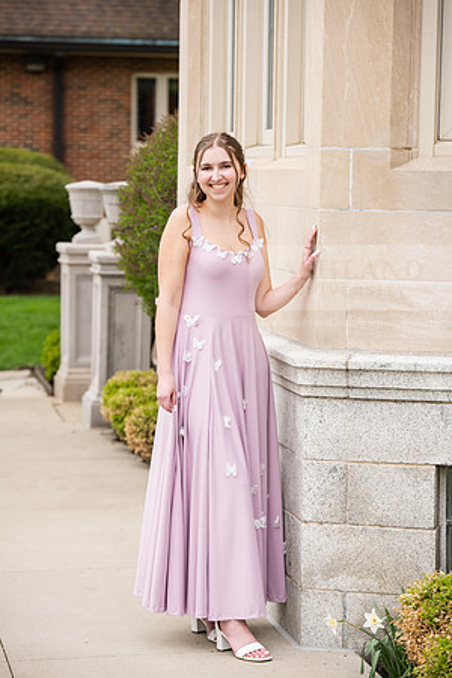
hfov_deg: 12.2
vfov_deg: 18.3
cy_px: 339
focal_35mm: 112
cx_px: 226
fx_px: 2109
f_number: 4
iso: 320
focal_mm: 112
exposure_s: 1/200
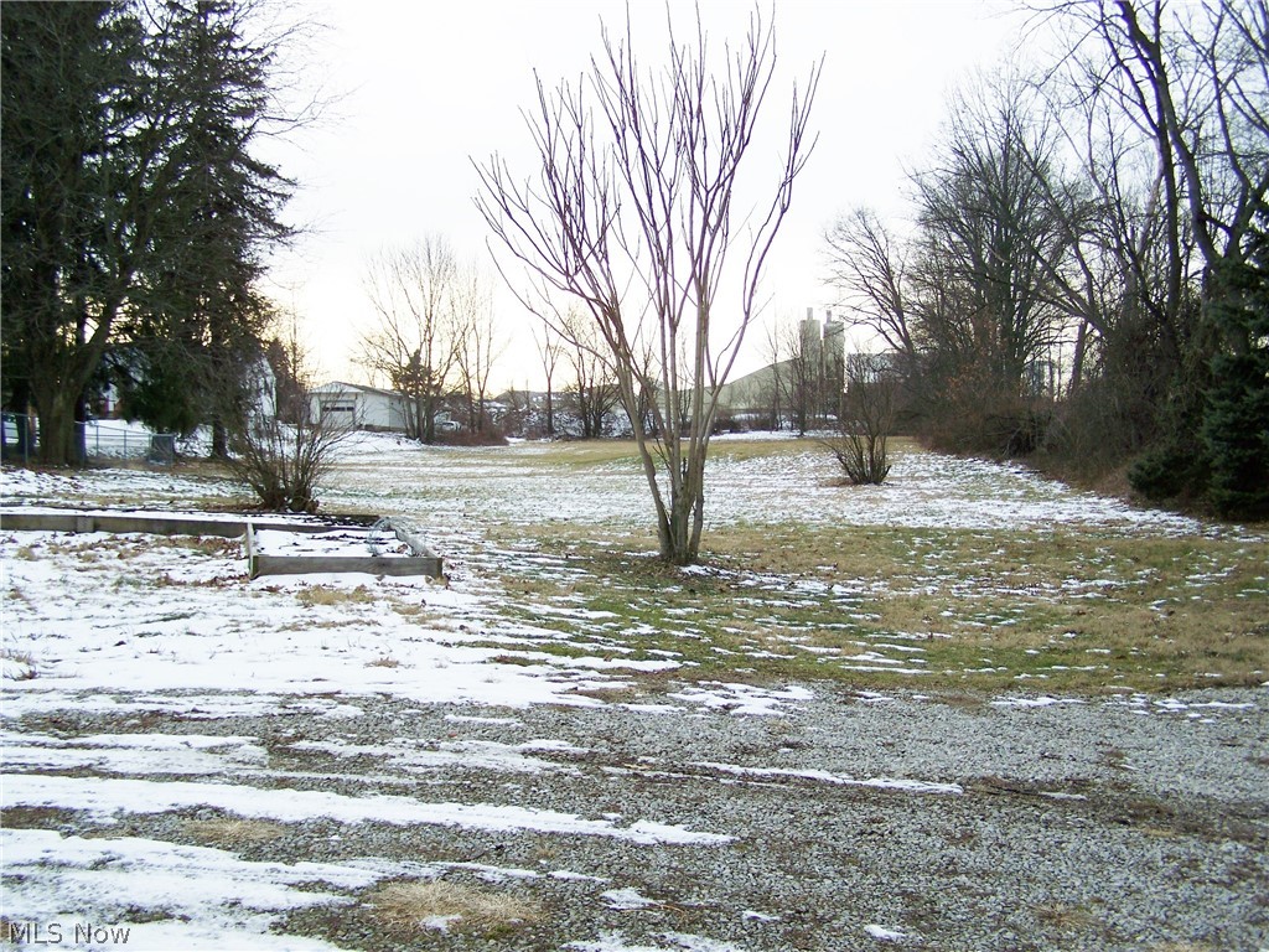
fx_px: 1393
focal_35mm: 38
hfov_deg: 49.0
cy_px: 476
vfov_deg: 37.7
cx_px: 634
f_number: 2.8
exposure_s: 1/250
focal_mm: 6.3
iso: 64
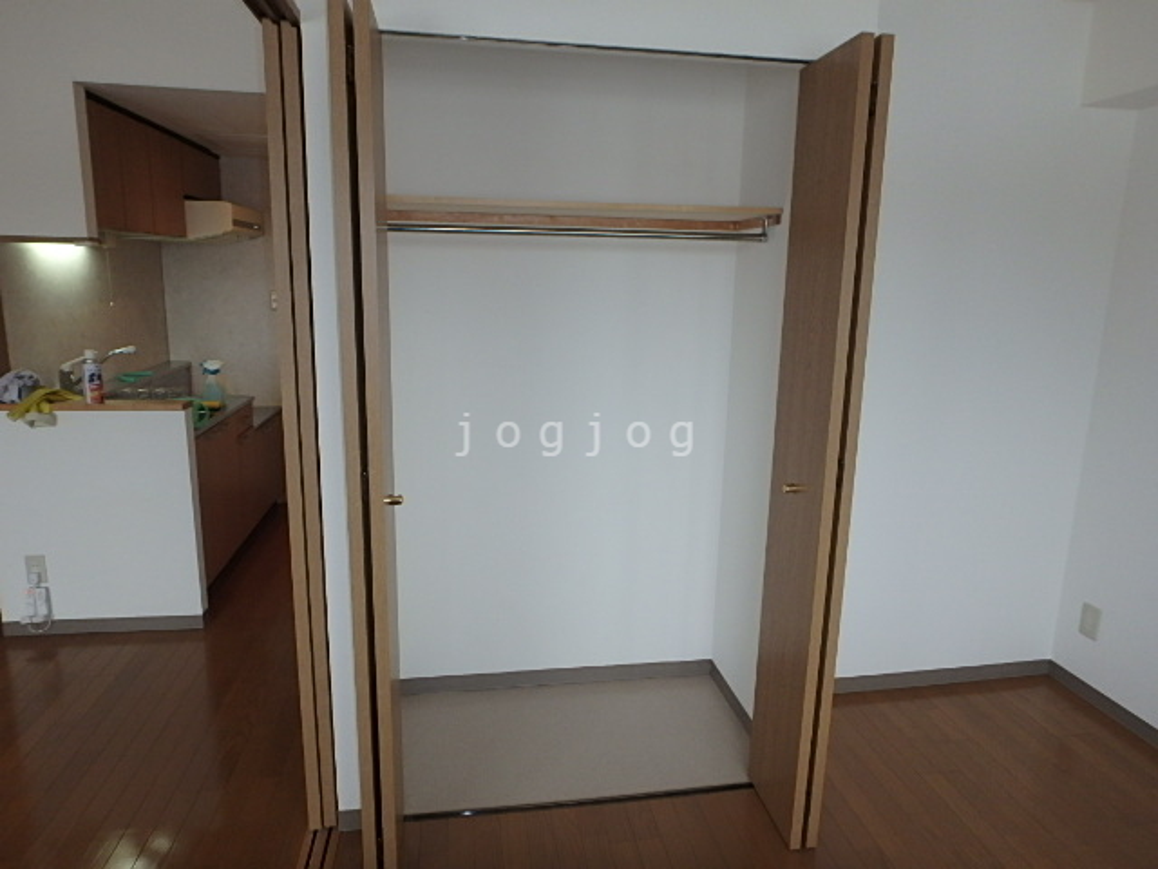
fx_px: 703
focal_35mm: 21
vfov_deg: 63.4
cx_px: 579
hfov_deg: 79.0
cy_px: 434
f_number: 3.5
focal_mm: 3.7
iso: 200
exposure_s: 1/60
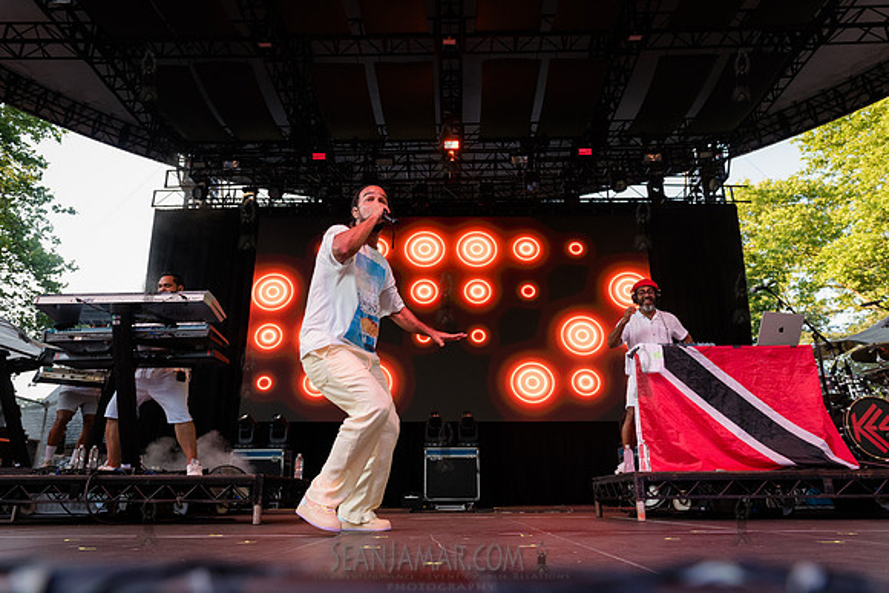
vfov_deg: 52.5
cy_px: 296
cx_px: 444
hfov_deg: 72.9
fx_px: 602
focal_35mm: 24
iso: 1600
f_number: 4
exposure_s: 1/500
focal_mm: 24
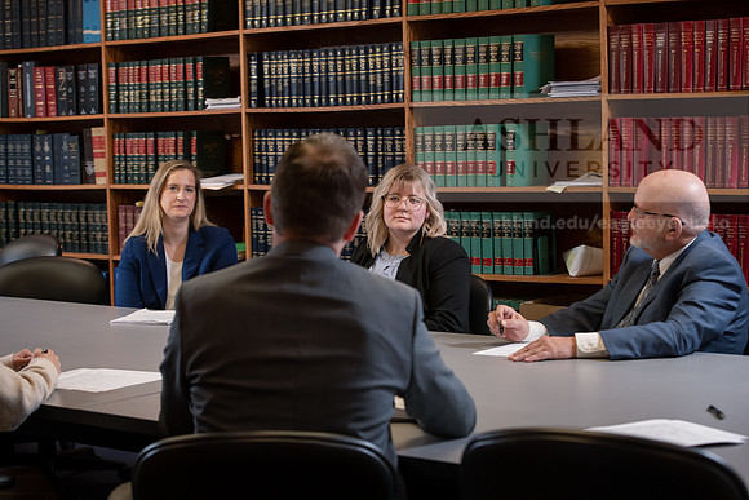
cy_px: 250
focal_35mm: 70
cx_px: 374
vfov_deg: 19.5
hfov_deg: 28.8
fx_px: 1457
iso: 1000
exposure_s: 1/125
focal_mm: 70
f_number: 4.5
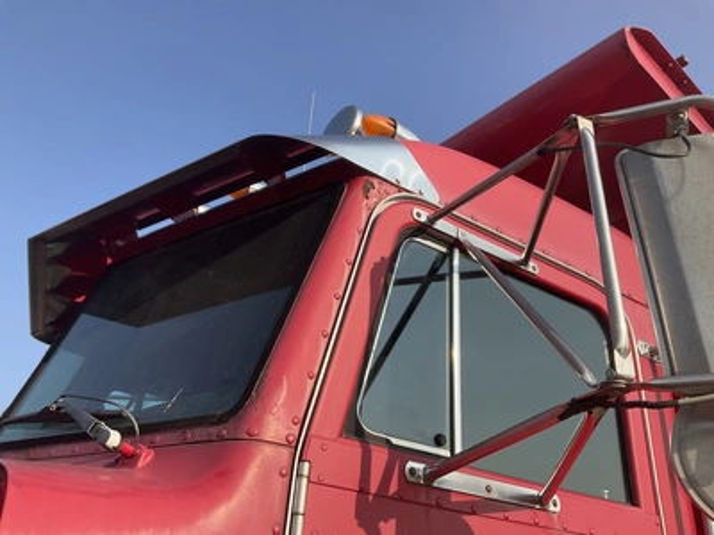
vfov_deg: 48.2
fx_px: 598
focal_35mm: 29
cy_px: 268
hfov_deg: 61.7
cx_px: 357
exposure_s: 1/1221
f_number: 1.8
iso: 25
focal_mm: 3
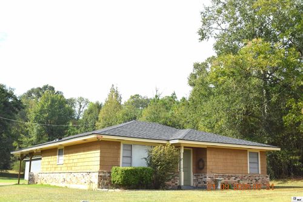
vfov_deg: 30.8
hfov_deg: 45.0
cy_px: 101
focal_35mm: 44
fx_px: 366
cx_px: 152
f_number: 9.5
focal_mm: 29
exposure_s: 1/200
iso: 100
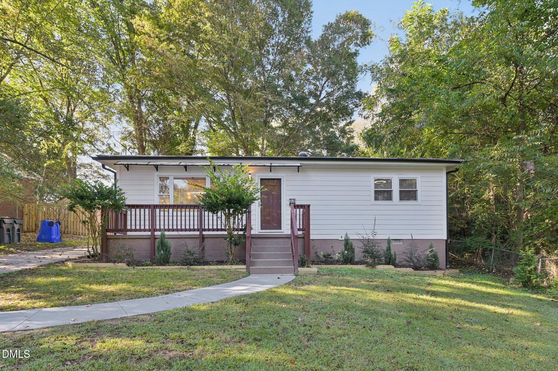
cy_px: 186
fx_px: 310
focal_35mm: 20
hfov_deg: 84.0
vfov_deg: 61.8
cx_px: 279
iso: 200
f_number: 9
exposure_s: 1/20
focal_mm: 20
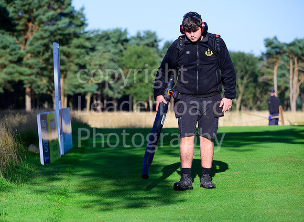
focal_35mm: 131
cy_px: 119
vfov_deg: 11.1
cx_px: 126
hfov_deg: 15.2
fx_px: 1138
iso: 200
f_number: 4
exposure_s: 1/1250
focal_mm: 115
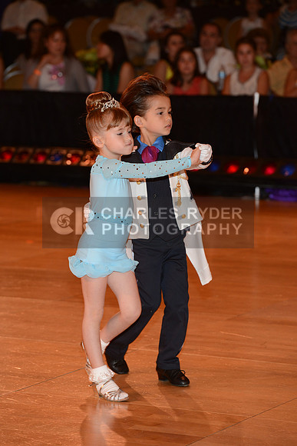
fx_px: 2040
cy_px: 223
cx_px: 148
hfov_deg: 8.3
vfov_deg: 12.4
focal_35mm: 165
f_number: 5.6
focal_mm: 165
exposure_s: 1/250
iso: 1000
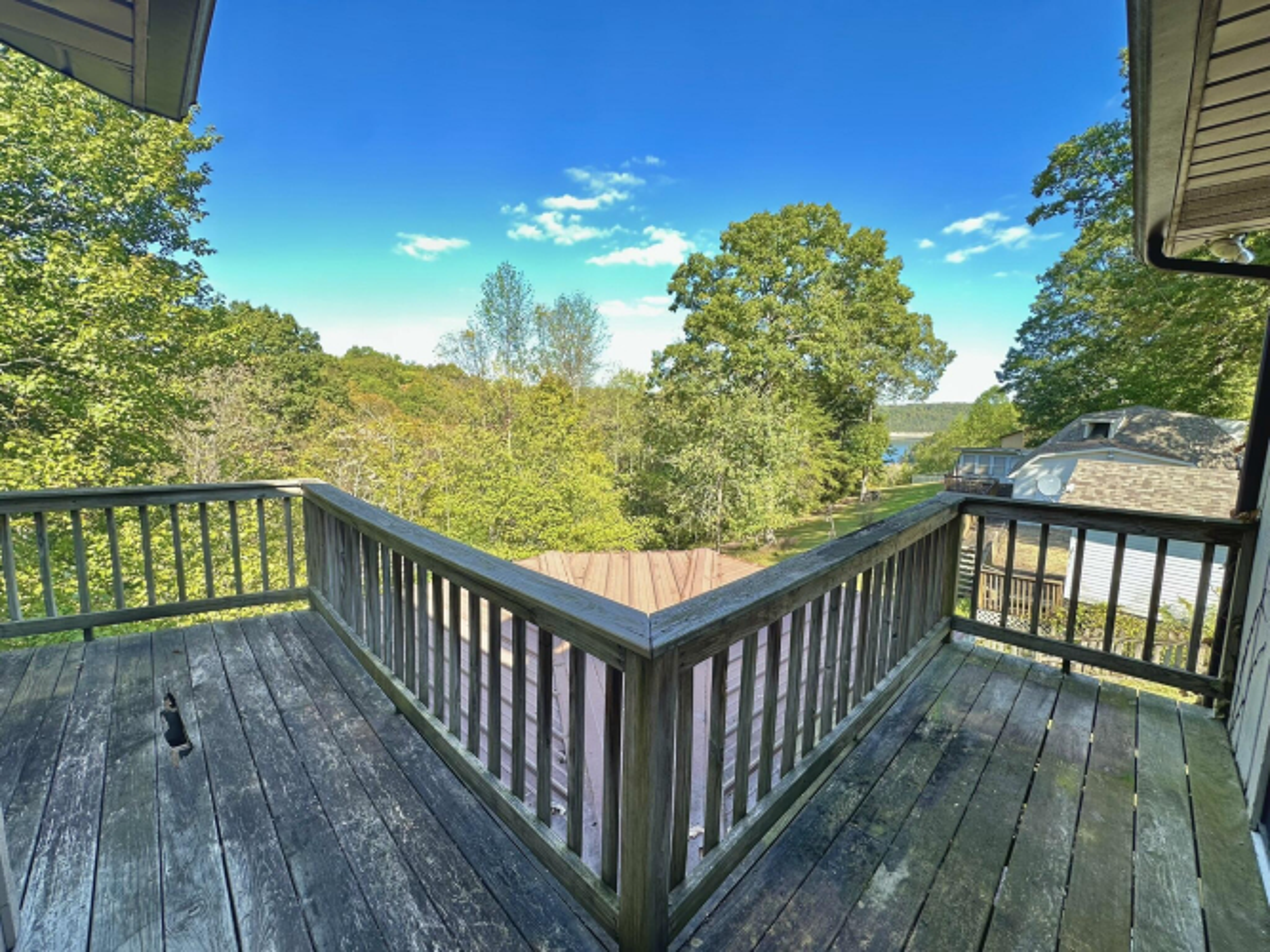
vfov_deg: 85.7
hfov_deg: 102.1
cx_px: 635
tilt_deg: -8.0
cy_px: 476
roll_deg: -1.0
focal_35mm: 14
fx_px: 514
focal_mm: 2.22
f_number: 2.2
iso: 40
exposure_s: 1/115
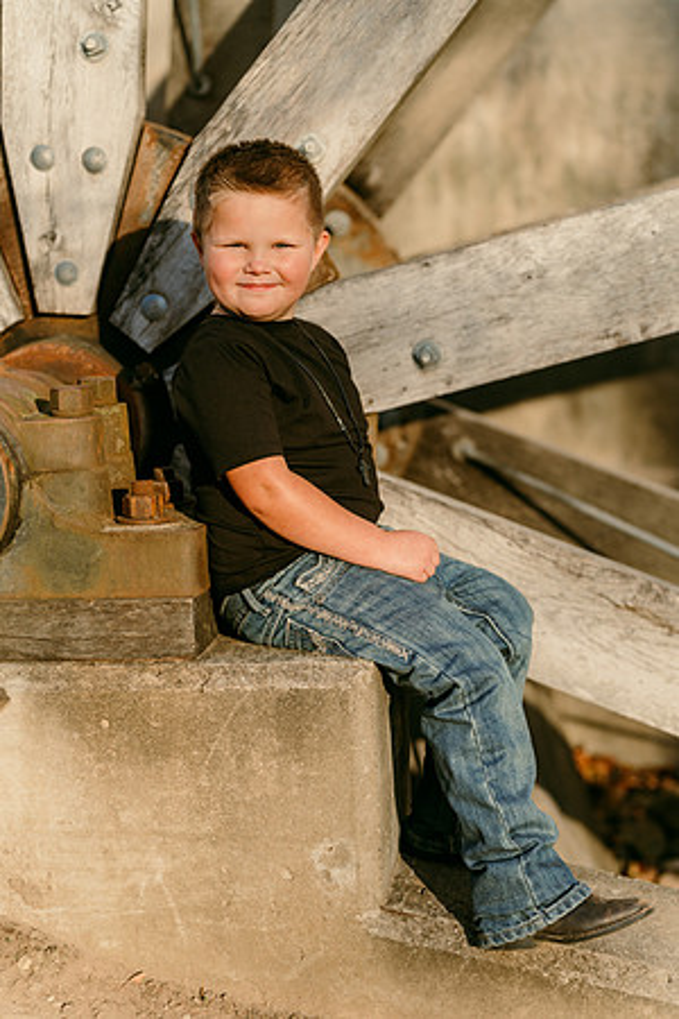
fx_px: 2150
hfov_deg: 17.9
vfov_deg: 26.7
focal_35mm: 76
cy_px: 510
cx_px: 340
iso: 320
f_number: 2.5
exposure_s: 1/1250
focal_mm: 76
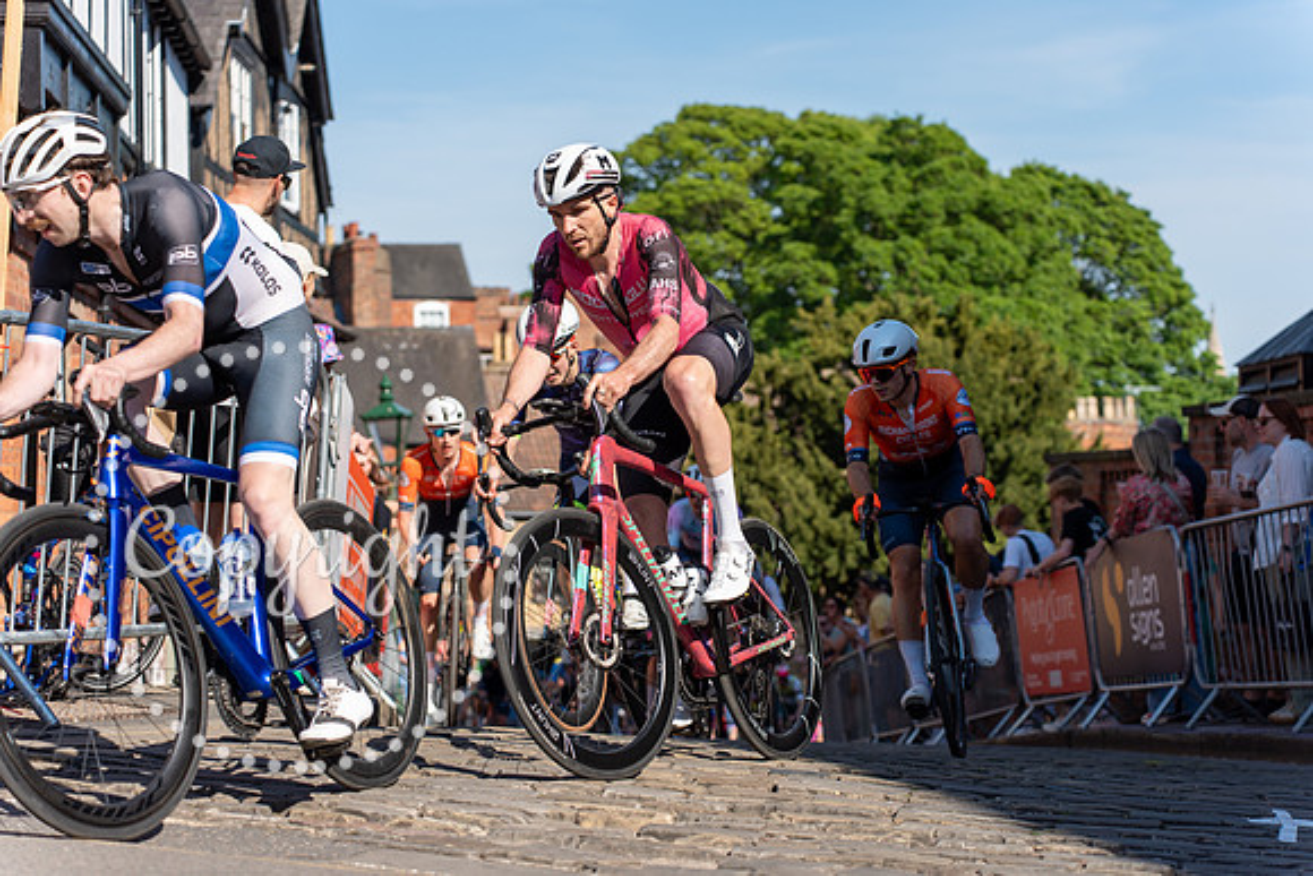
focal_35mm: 73
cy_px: 438
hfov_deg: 27.7
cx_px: 656
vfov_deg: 18.7
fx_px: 2663
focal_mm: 73
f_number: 3.5
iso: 100
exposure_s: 1/1000
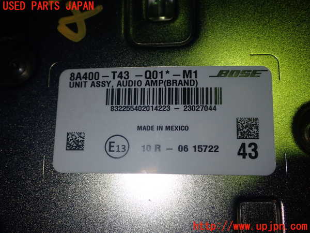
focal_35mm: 47
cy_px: 116
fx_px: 421
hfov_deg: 40.4
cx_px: 155
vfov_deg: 30.9
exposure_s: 1/50
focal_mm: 8.4
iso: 200
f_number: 9
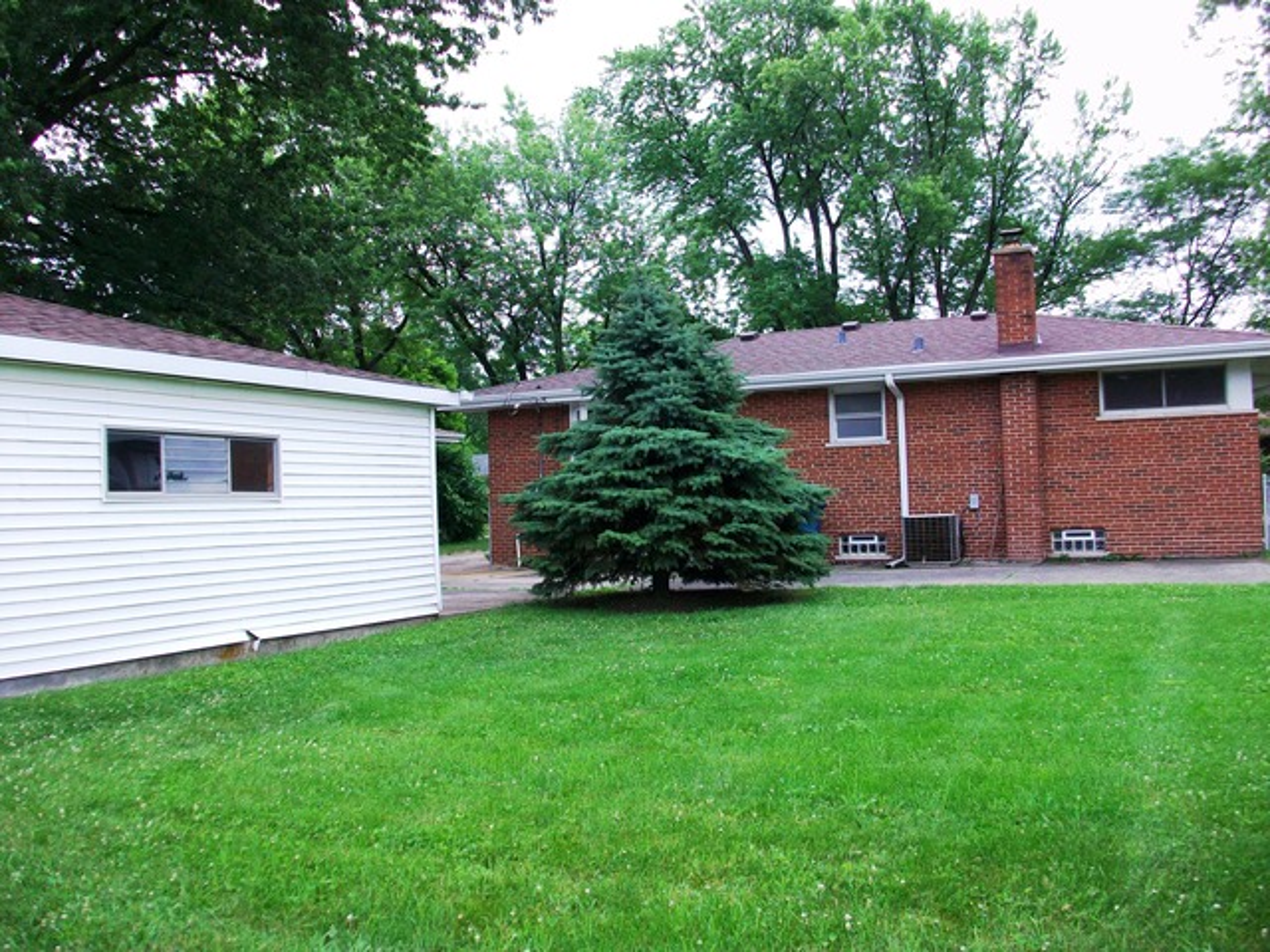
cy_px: 476
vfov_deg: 44.2
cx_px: 635
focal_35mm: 32
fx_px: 1174
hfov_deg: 56.8
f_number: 2.8
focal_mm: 5.7
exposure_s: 1/250
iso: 64
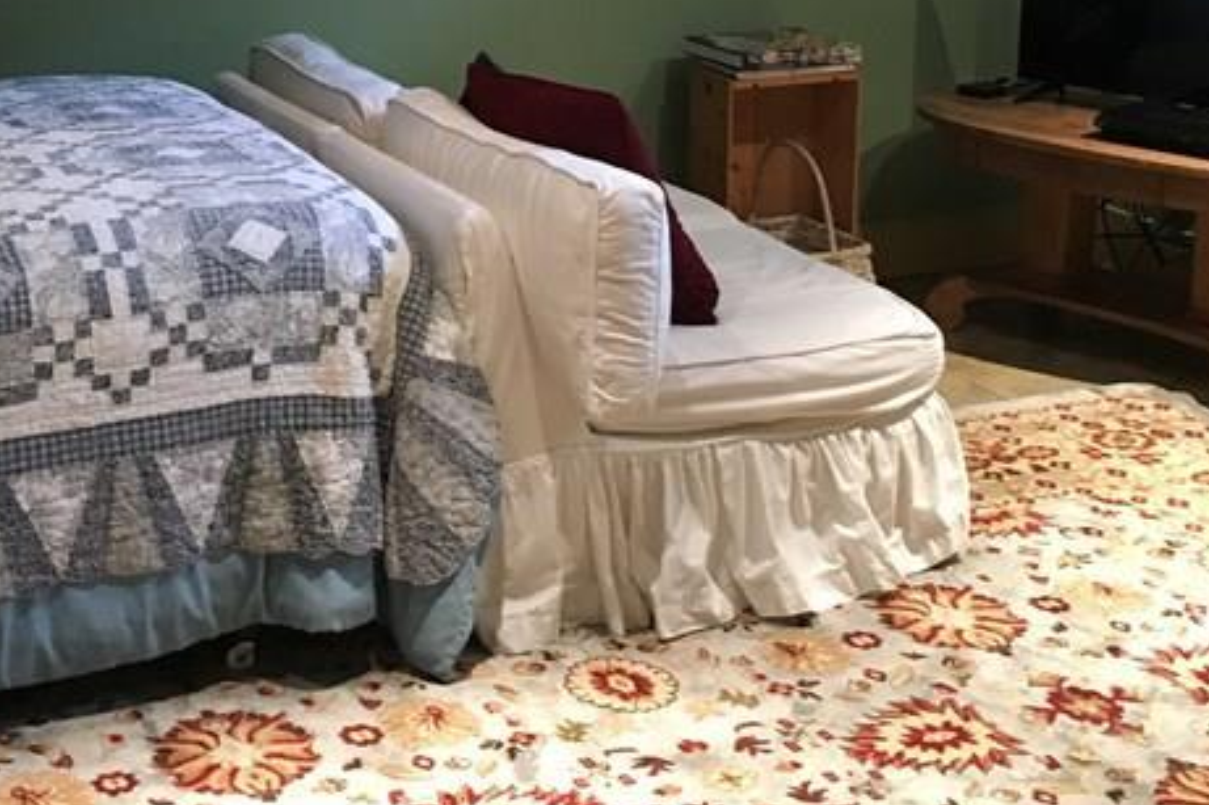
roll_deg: +0.1
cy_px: 231
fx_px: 2249
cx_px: 514
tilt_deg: -12.5
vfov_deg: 20.2
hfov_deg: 30.0
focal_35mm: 67
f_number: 2.2
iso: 200
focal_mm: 4.15
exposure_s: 1/15
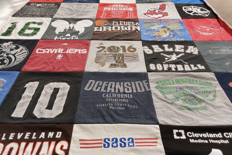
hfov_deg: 61.9
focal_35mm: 30
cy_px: 88
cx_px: 116
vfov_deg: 43.5
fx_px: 193
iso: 125
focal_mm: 2.91
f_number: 1.9
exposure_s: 1/60
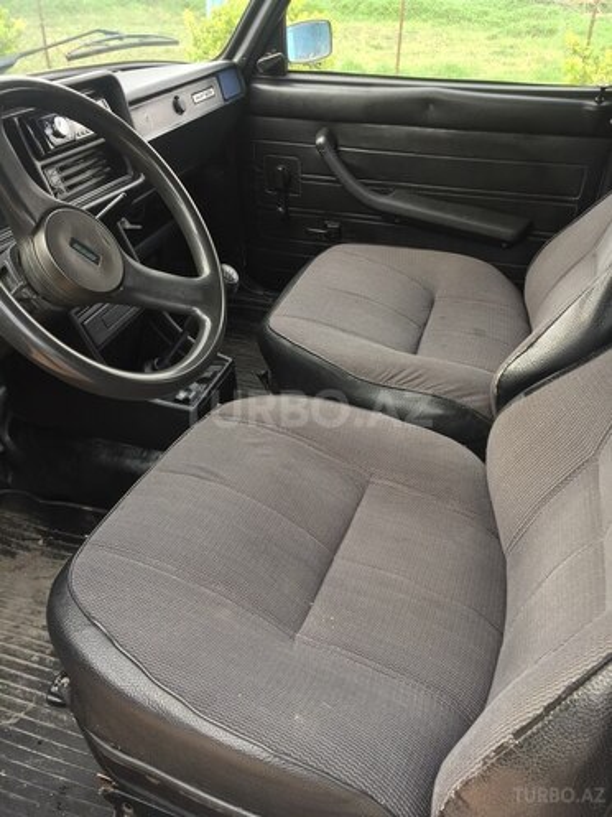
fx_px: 684
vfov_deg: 61.7
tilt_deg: -31.3
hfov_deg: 48.2
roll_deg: -2.8
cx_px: 306
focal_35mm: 29
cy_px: 408
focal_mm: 4.15
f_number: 2.2
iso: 32
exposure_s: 1/50
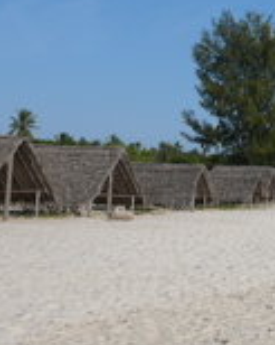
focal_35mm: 89
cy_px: 125
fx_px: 906
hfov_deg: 15.9
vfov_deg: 21.5
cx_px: 405
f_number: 5
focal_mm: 5.2
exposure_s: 1/640
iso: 80
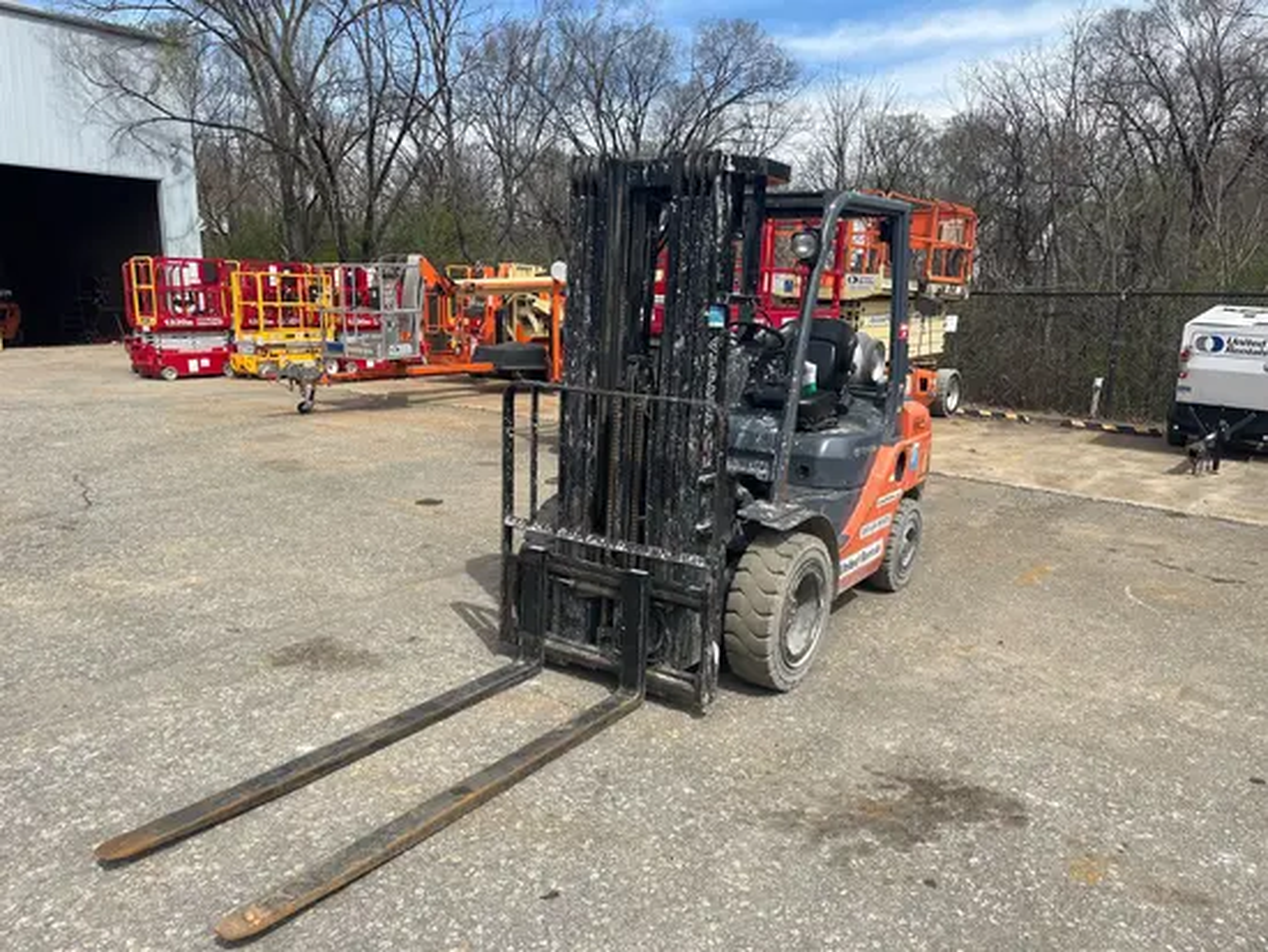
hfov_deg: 67.3
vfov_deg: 53.1
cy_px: 476
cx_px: 634
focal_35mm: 26
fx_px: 953
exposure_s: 1/2309
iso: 50
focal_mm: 5.1
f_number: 1.6
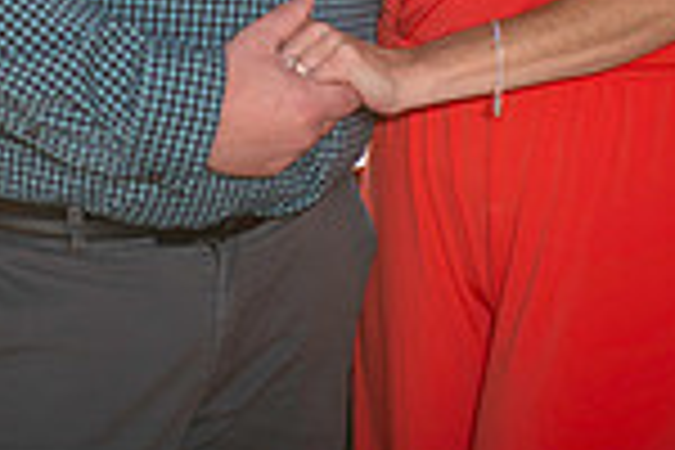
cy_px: -378
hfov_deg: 7.6
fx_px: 5081
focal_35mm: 271
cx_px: 243
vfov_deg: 5.0
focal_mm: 70
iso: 200
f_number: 2.8
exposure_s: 1/1250
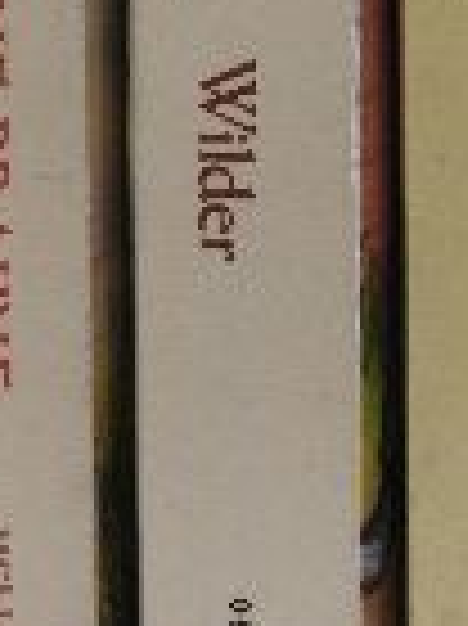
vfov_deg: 11.2
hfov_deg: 9.0
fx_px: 2907
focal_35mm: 161
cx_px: 698
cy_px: -608
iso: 280
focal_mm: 6.3
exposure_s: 1/60
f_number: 3.8
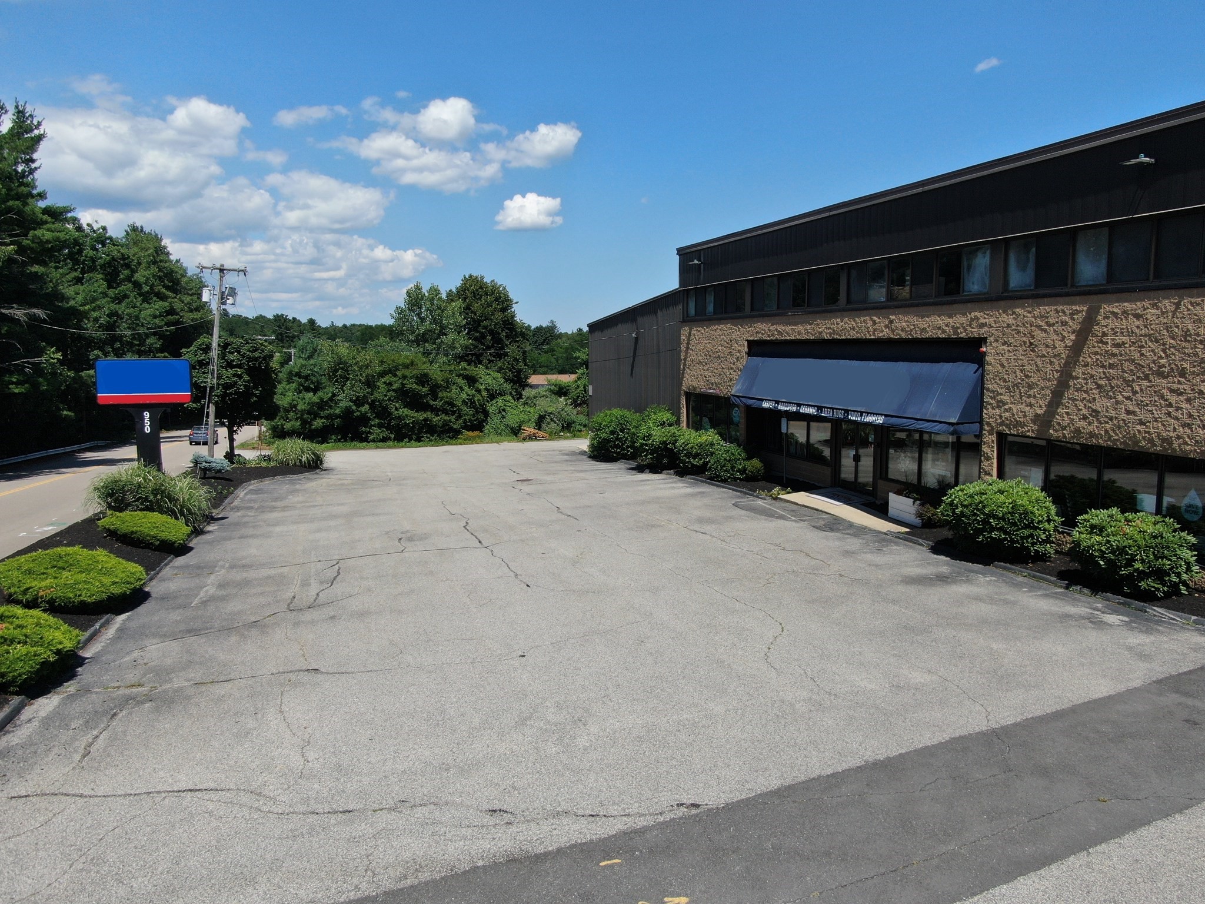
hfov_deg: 71.6
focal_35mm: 24
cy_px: 452
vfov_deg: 56.8
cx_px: 602
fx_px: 835
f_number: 2.8
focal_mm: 4.39
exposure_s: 1/1600
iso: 100
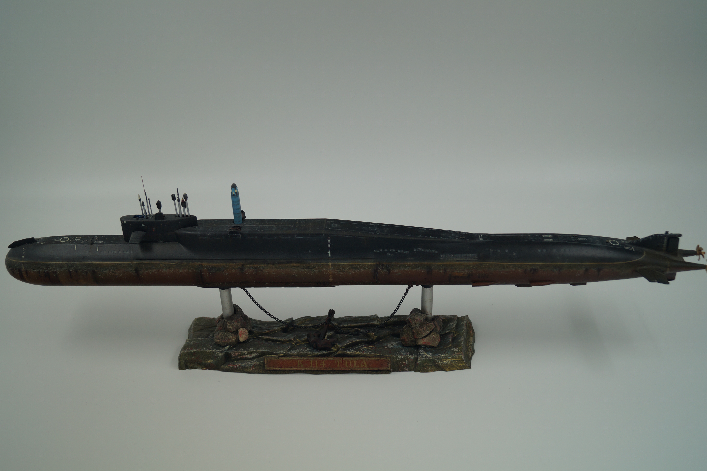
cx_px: 354
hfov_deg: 53.2
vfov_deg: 36.8
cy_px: 236
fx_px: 707
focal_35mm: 36
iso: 125
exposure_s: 1/160
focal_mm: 24
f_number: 4
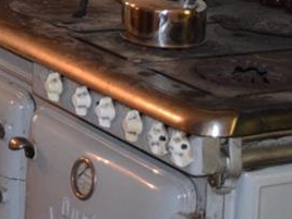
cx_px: -185
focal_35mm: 143
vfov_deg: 10.0
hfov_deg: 12.9
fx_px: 1206
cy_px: -123
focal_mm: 26
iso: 2200
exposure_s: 1/60
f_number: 4
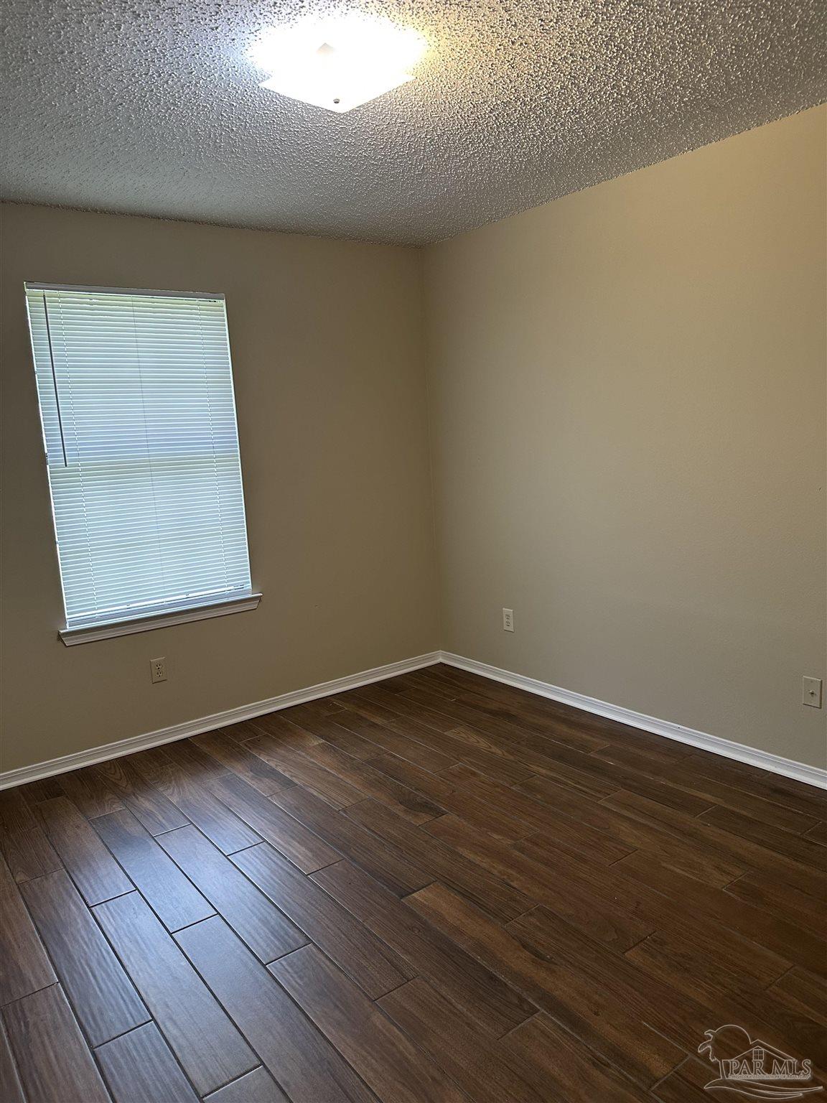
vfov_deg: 71.6
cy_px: 552
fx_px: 765
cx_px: 414
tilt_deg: -8.8
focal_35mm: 24
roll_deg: +1.8
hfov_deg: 56.8
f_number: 1.78
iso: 200
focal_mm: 6.86
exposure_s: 1/60
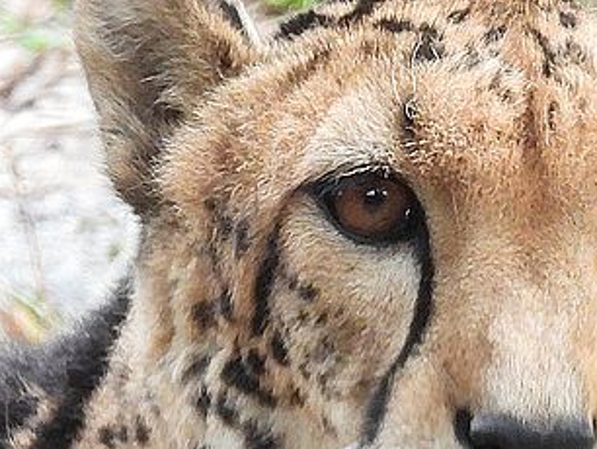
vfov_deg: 0.9
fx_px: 29290
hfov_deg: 1.2
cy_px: 55
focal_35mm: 1697
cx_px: 544
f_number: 5.6
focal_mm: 116
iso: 800
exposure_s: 1/60
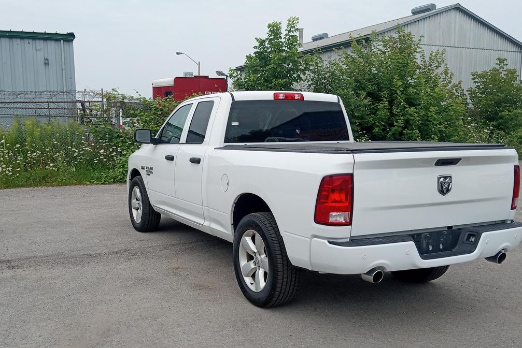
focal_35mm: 37
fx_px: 537
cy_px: 210
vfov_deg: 35.8
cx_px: 228
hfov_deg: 51.7
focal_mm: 3.71
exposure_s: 1/1111
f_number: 2.2
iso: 104
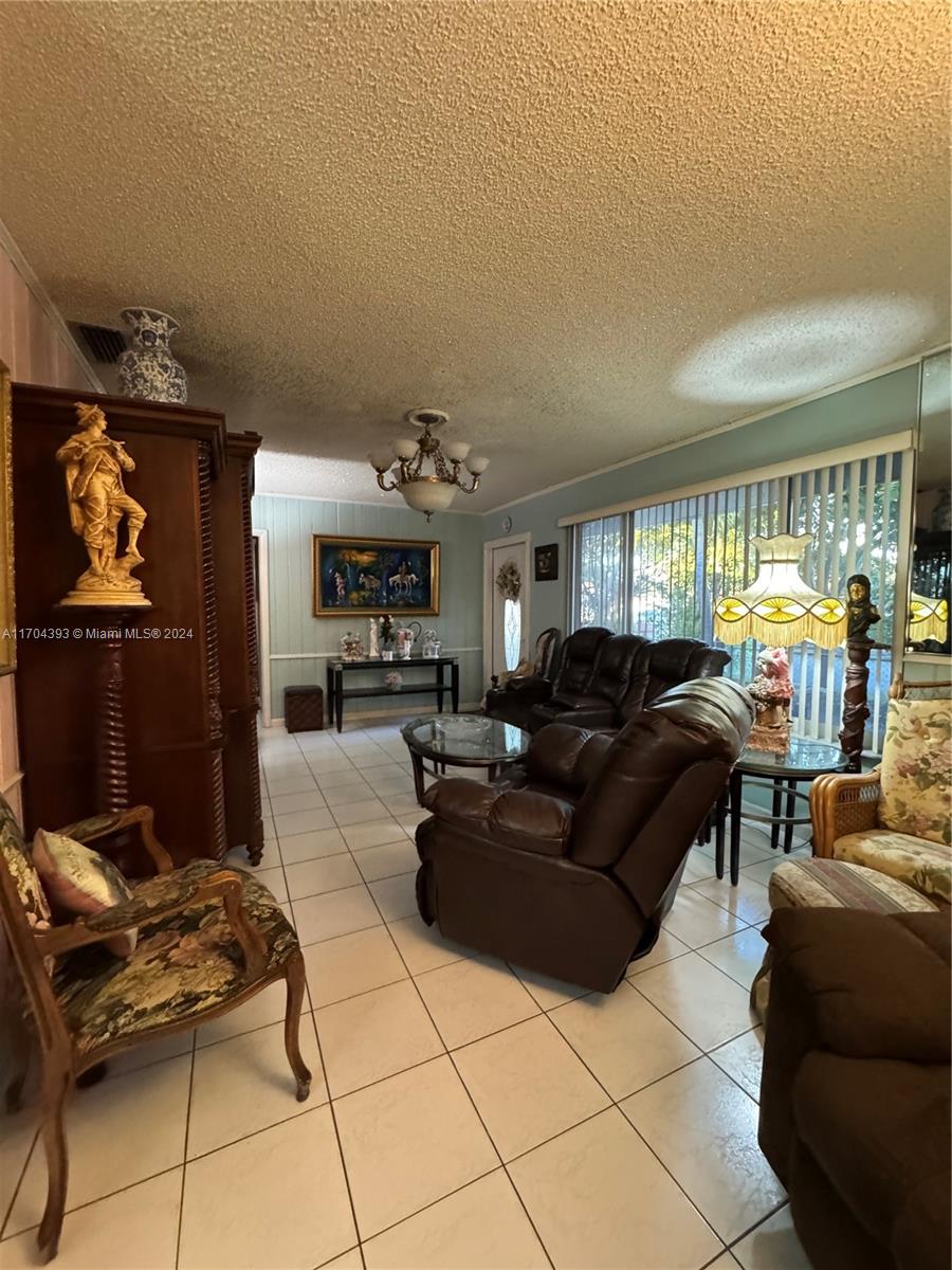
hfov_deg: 85.7
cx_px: 476
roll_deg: +0.0
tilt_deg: -3.5
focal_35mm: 14
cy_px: 635
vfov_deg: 102.1
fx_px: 513
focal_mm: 2.22
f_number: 2.2
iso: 1250
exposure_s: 1/60
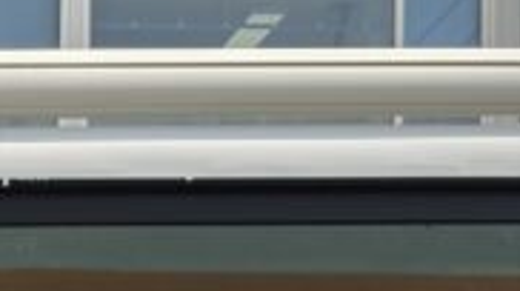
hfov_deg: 14.0
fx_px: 1942
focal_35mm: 141
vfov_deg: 7.8
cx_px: -329
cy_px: 747
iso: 64
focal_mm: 6.5
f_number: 1.4
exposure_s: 1/5015
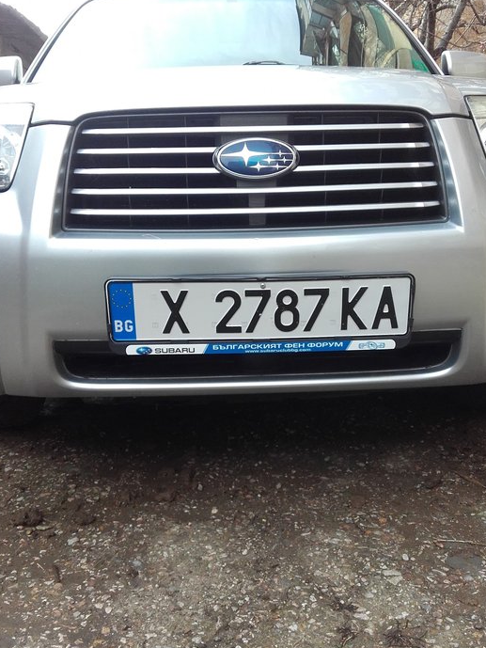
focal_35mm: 36
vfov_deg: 51.3
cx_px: 245
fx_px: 674
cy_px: 335
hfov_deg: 39.7
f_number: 2.2
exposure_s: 1/108
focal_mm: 3.3
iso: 50
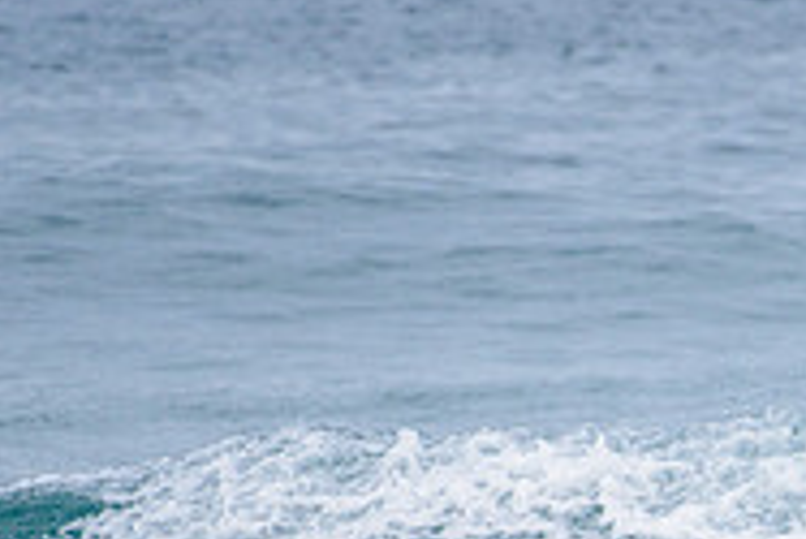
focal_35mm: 1552
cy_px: 636
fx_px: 34773
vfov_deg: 0.9
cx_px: 832
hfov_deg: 1.3
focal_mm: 500
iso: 250
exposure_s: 1/2000
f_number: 5.6
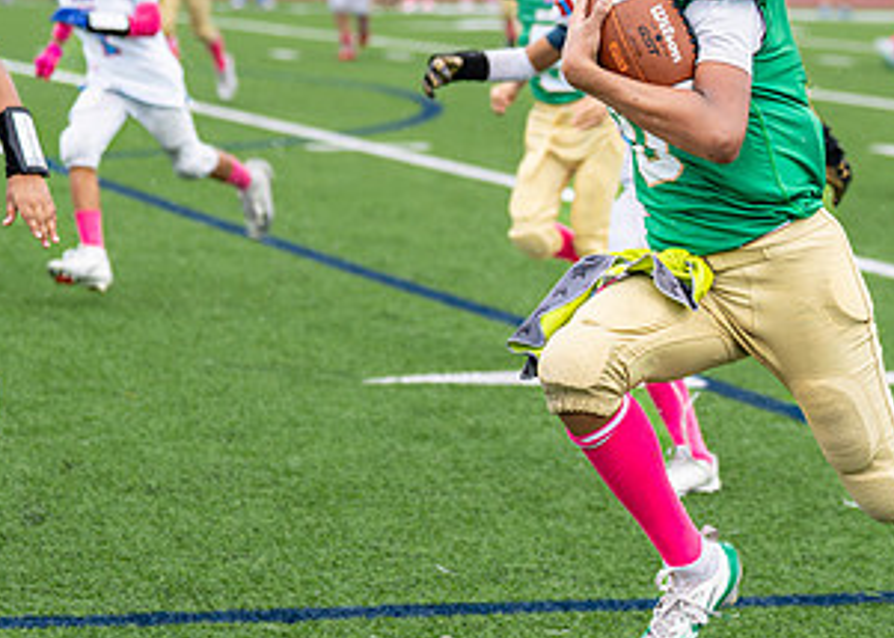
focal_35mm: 173
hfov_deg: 11.6
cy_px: 225
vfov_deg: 8.3
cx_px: 720
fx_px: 4393
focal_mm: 70
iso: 400
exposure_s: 1/1000
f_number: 2.8
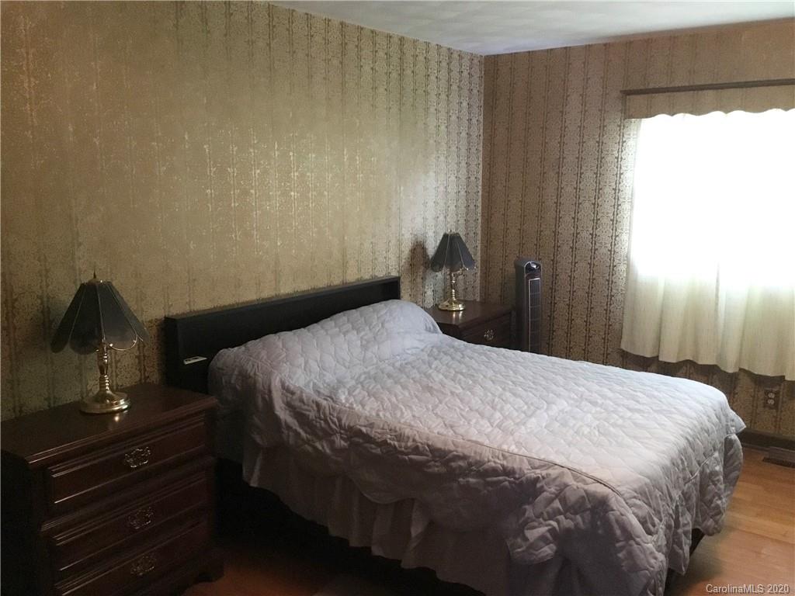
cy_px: 298
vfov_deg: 45.4
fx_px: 712
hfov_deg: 58.4
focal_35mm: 31
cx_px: 398
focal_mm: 3.3
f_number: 2.4
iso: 320
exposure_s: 1/15
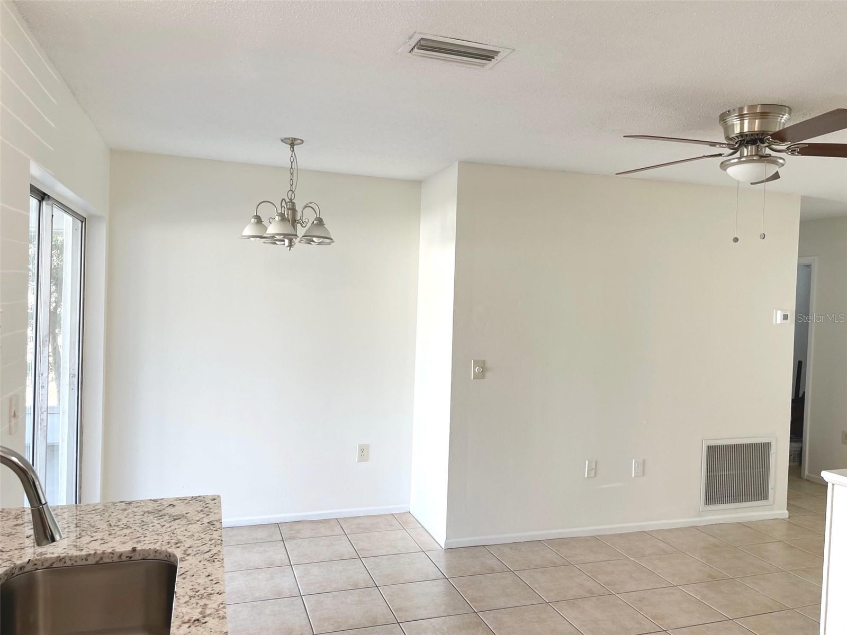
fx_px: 636
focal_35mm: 26
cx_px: 424
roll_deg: -1.3
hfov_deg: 67.3
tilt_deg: -0.8
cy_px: 318
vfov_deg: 53.1
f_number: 1.6
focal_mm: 4.2
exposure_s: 1/123
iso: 64
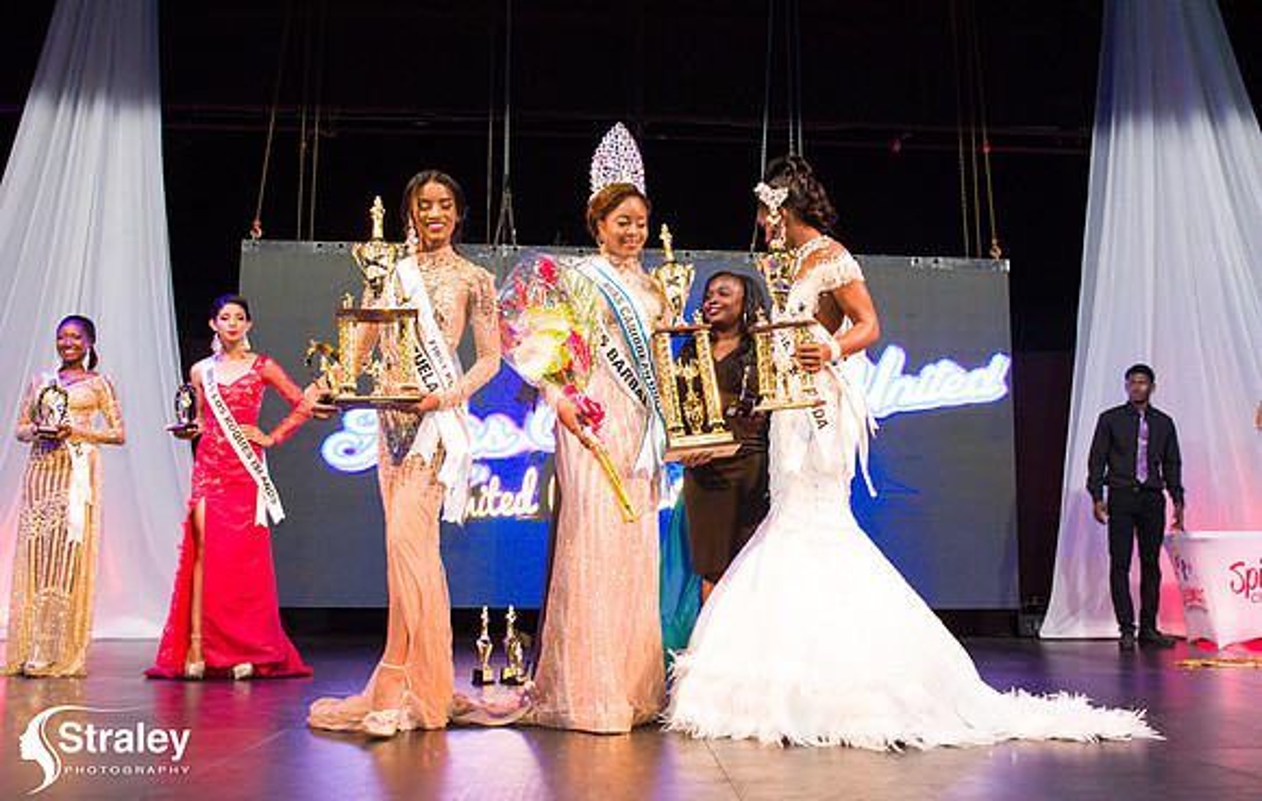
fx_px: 1205
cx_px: 672
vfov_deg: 36.8
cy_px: 388
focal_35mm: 35
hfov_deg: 55.2
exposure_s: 1/160
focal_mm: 27
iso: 4000
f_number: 5
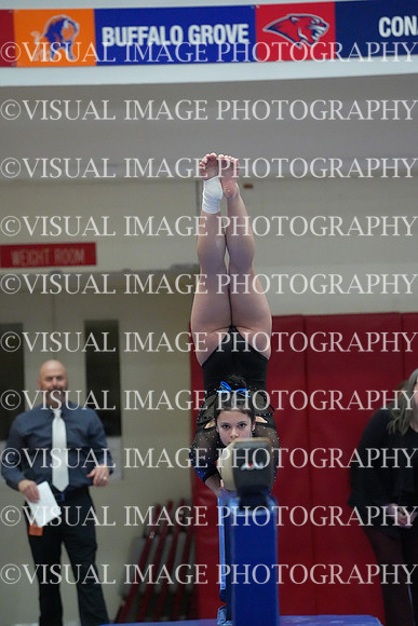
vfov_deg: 10.3
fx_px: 3481
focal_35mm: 200
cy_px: 313
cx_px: 209
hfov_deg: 6.9
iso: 16000
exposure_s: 1/1250
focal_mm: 200
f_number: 4
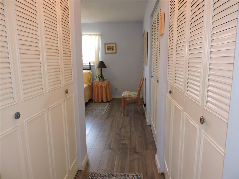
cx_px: 120
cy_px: 90
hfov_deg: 71.6
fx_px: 166
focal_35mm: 24
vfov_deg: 56.8
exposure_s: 1/40
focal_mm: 4.3
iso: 280
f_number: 3
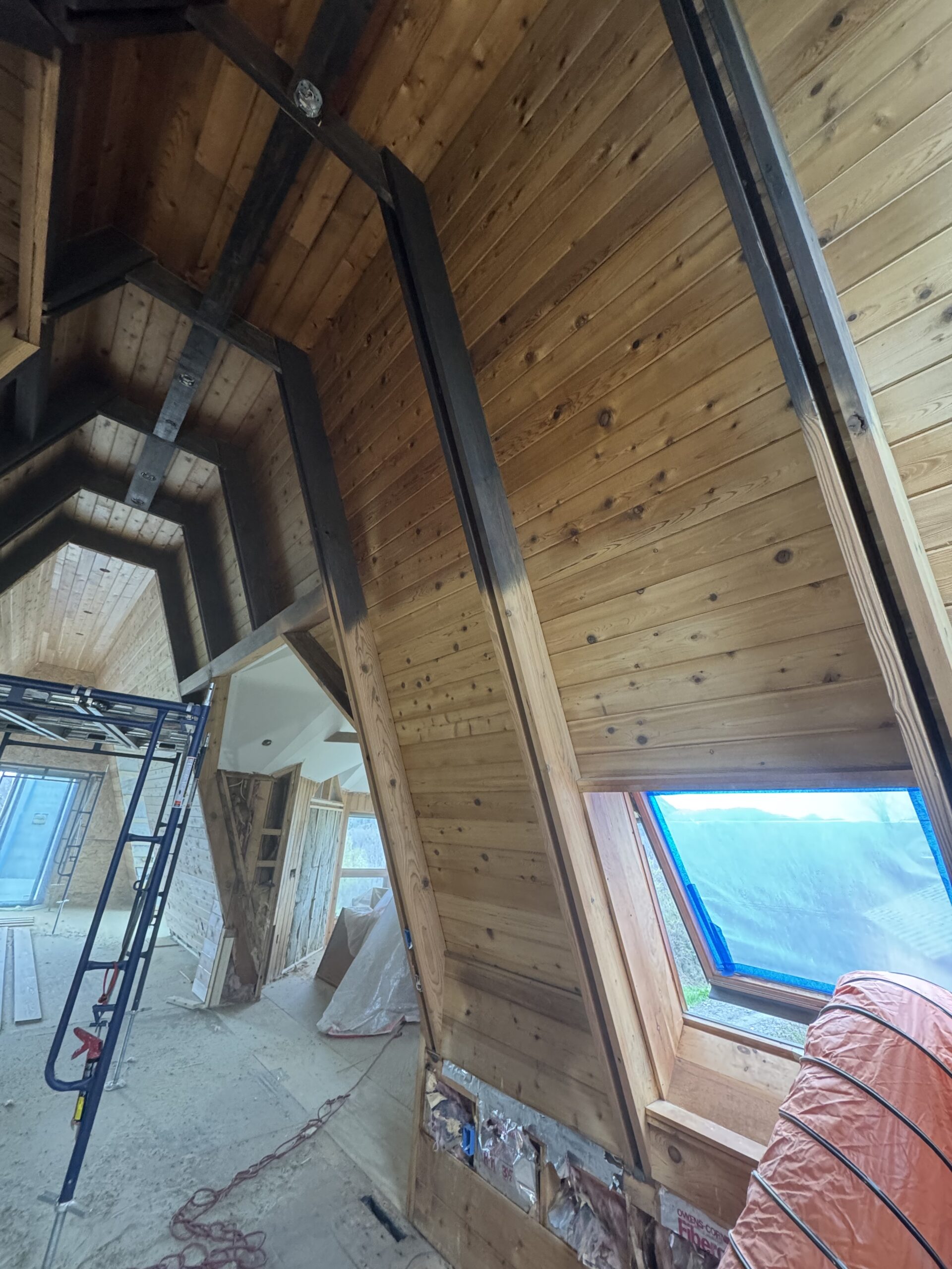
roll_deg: -3.9
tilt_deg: +22.3
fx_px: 513
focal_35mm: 14
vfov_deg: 102.1
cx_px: 476
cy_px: 634
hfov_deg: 85.7
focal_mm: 2.22
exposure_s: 1/64
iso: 320
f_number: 2.2
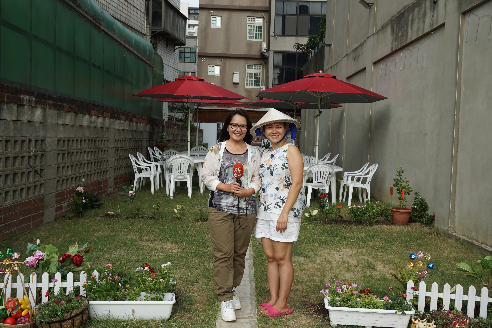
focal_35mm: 36
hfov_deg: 53.1
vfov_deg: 36.9
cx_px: 246
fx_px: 492
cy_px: 164
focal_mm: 24
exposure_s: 1/200
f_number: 6.3
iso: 100
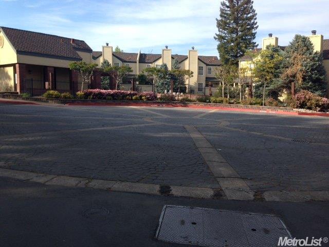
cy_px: 124
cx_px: 164
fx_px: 314
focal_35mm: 33
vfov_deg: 42.9
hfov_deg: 55.4
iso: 50
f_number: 2.4
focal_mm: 4.12
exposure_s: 1/834
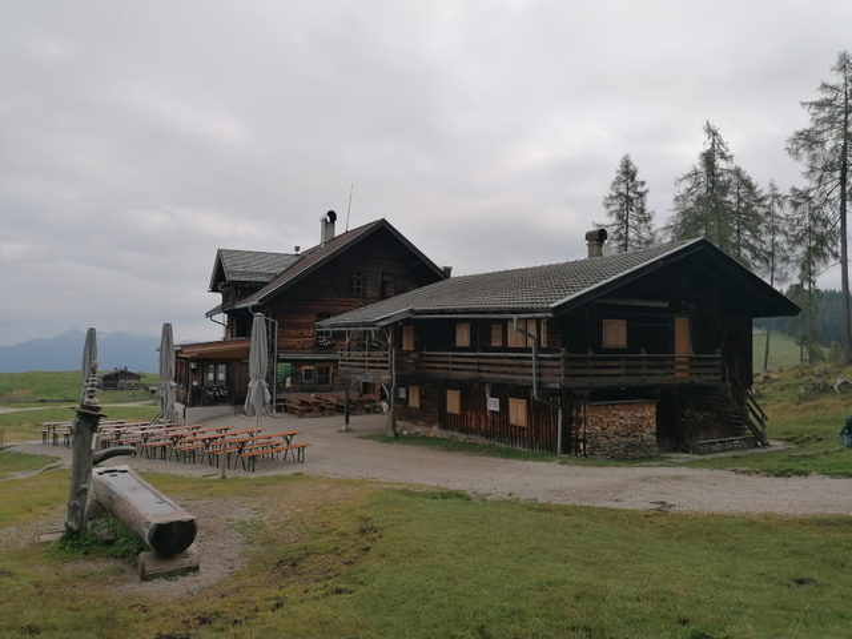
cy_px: 320
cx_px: 426
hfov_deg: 65.3
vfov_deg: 51.4
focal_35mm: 27
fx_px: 665
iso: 50
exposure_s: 1/1193
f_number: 1.8
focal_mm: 4.75
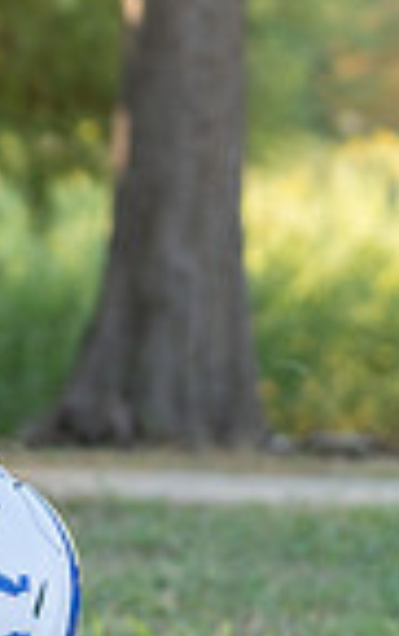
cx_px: -227
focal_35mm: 336
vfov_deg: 6.2
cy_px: 164
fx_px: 5829
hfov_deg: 3.9
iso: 160
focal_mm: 74
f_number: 2.8
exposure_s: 1/320
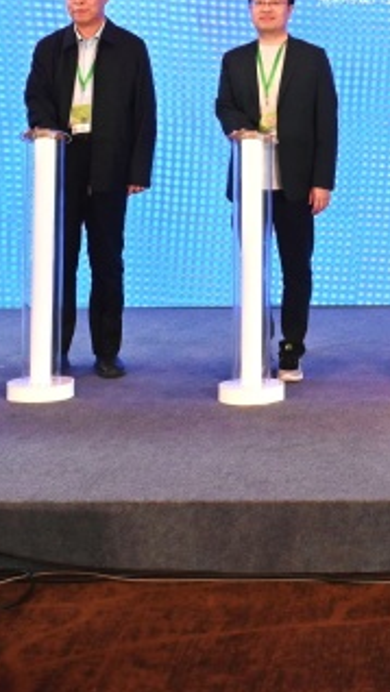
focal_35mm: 79
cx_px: 497
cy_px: 3
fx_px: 1452
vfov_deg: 25.5
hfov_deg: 14.7
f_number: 10
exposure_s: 1/80
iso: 2000
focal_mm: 24
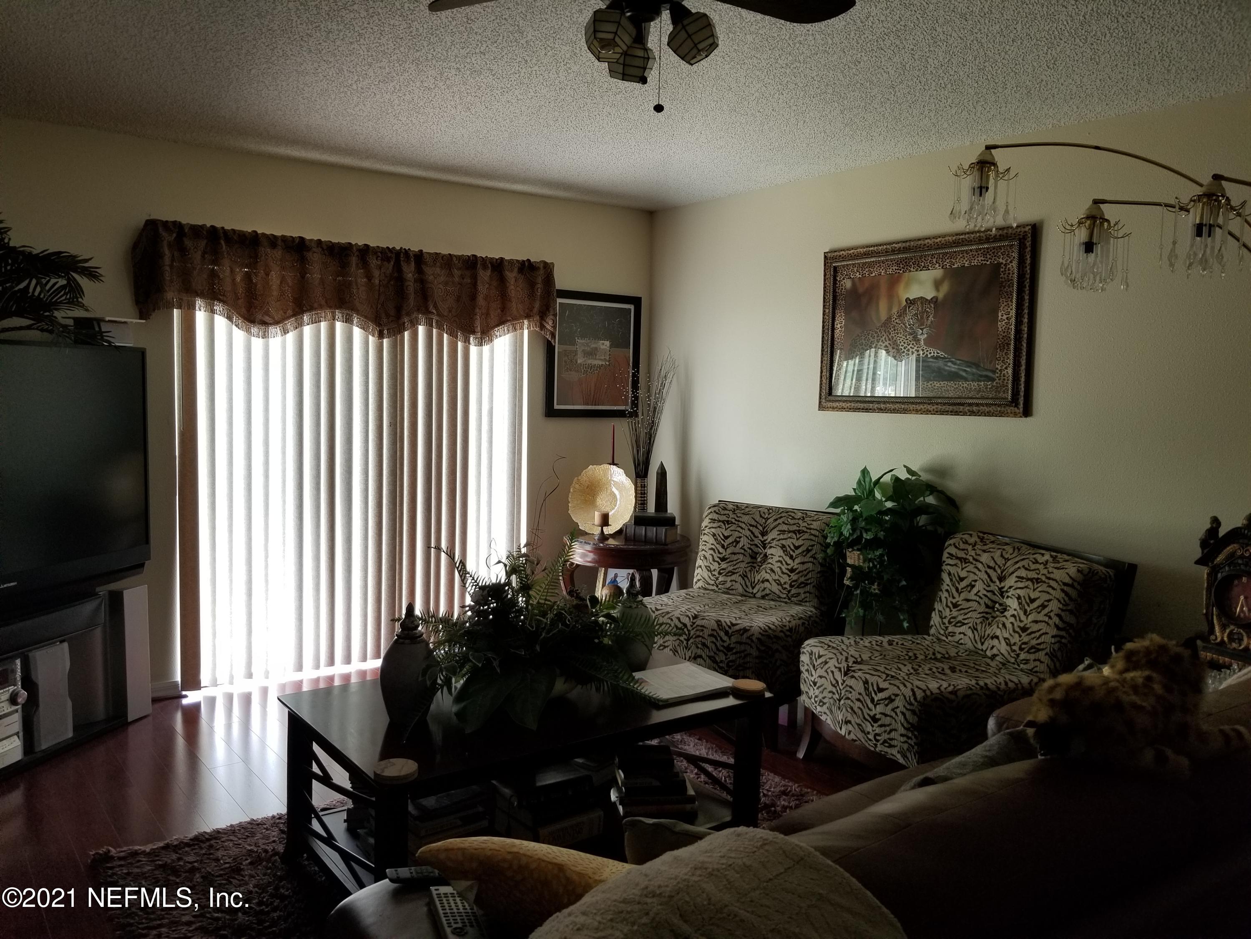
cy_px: 470
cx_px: 626
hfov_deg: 67.3
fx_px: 940
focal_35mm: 26
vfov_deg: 53.1
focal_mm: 4.25
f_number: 1.7
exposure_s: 1/100
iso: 160
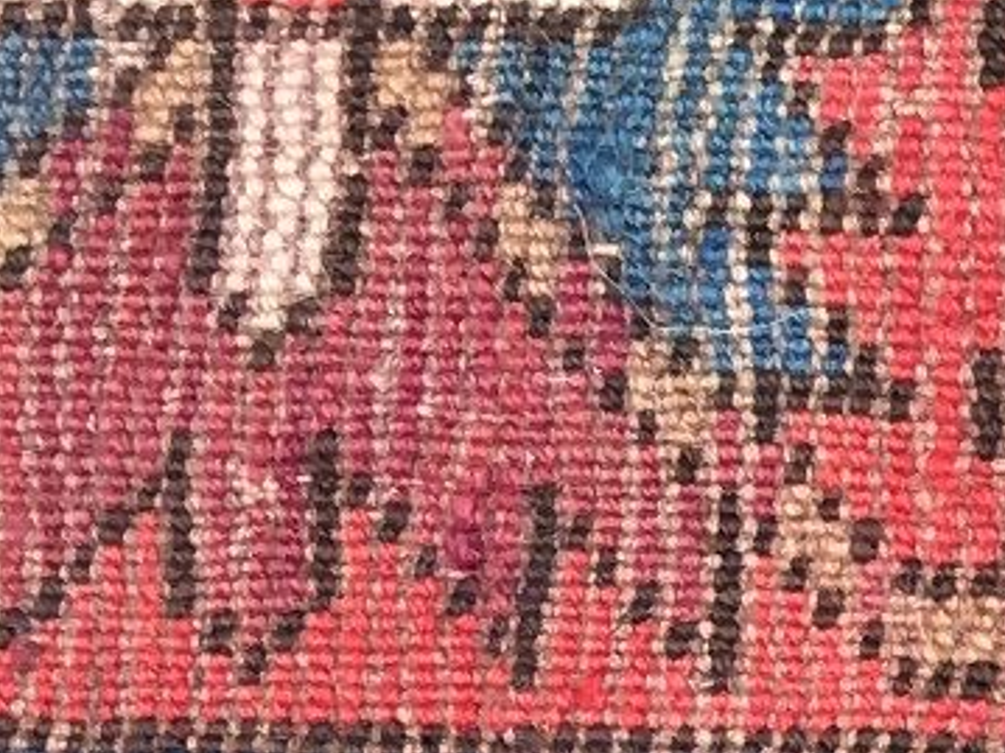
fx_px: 4731
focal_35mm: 163
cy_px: 1047
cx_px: 2324
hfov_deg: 10.6
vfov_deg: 8.9
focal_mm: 4.15
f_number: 2.2
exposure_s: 1/33
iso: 40
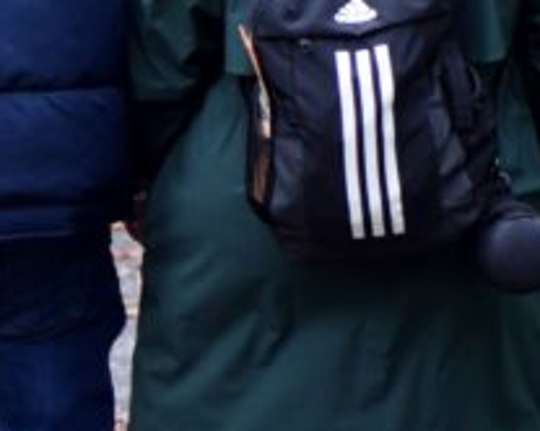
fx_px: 5449
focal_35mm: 341
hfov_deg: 5.7
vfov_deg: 4.5
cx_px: 428
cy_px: -319
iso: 100
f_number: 1.8
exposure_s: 1/100
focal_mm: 35
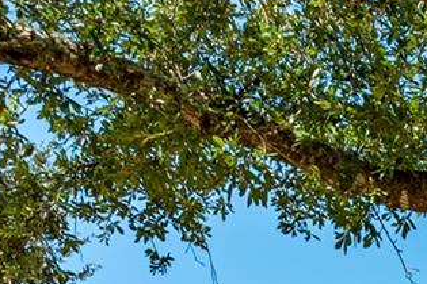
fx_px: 1233
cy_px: 803
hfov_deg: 15.2
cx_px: 897
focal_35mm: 104
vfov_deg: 10.3
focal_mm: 16
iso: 100
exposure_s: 1/200
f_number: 10
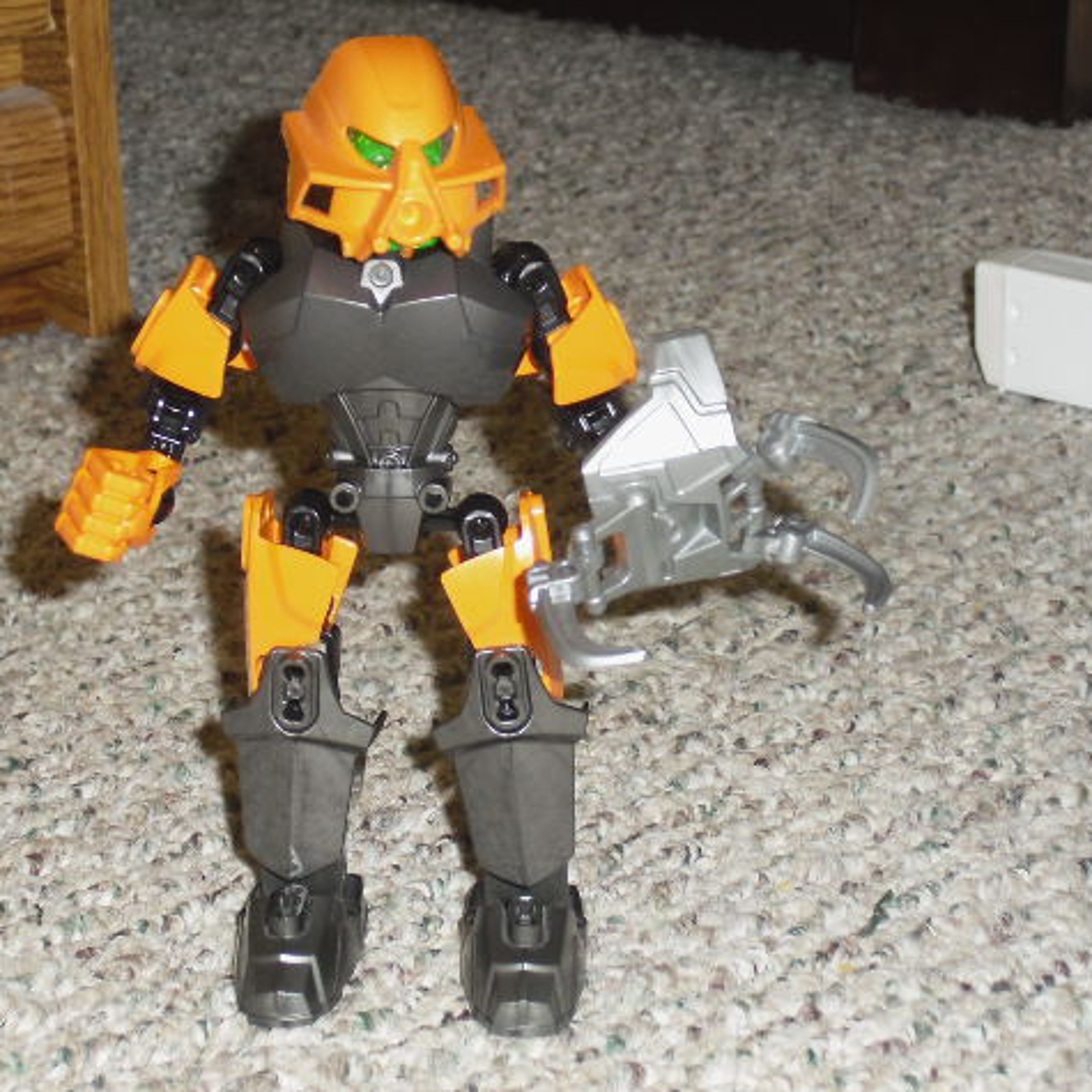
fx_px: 3105
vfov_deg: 19.9
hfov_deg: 19.9
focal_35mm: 87
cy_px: 549
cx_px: 460
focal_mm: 13.1
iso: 200
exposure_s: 1/60
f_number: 4.6
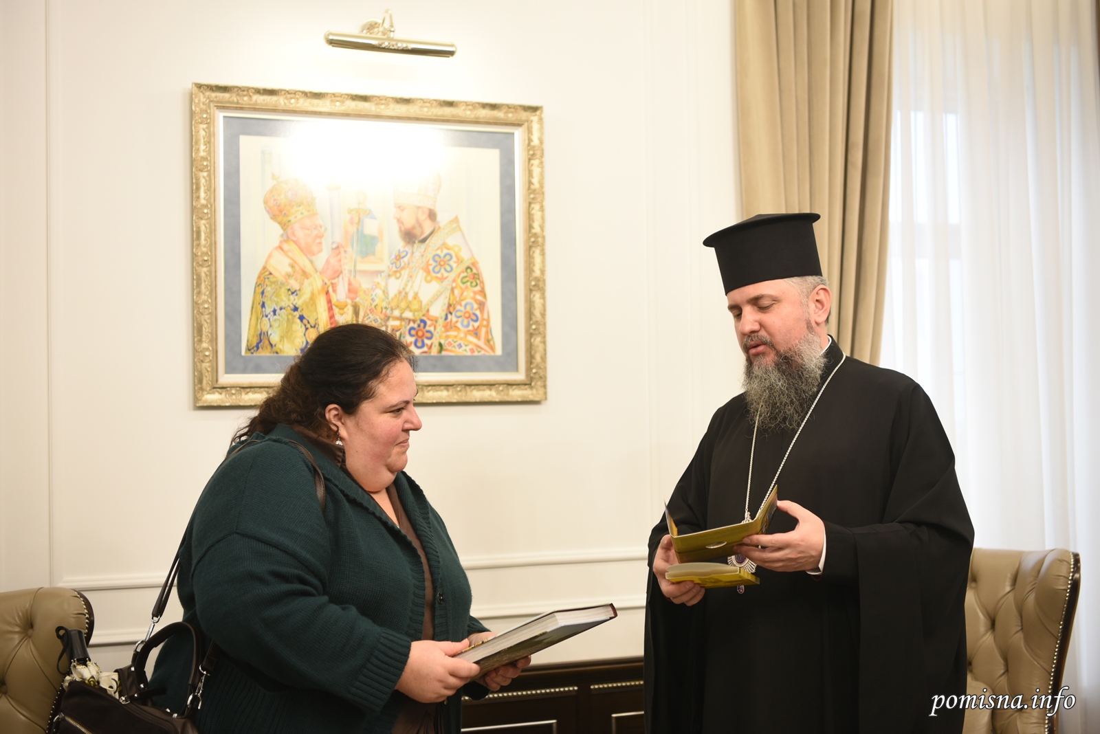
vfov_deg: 28.1
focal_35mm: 48
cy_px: 367
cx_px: 550
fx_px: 1467
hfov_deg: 41.1
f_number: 2.8
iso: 1000
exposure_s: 1/160
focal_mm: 48
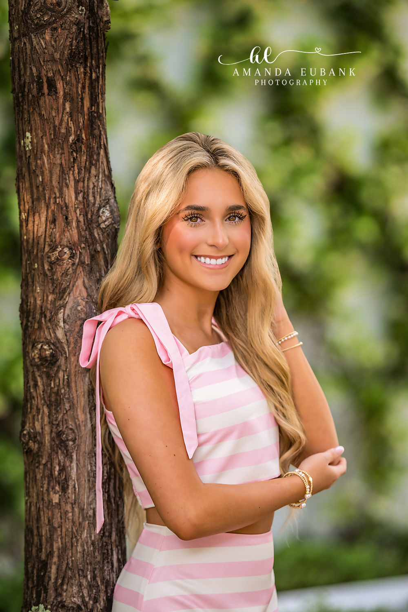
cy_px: 306
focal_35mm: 200
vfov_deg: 10.3
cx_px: 204
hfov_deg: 6.9
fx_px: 3400
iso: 500
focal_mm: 200
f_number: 2.8
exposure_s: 1/1600
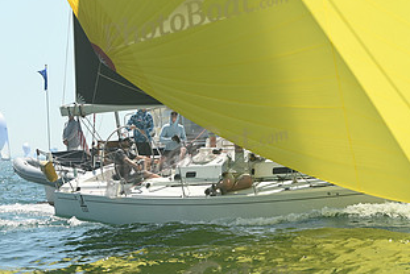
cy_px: 67
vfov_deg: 7.2
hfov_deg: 10.8
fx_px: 2166
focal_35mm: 190
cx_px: 357
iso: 320
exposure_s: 1/1000
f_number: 8
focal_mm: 102
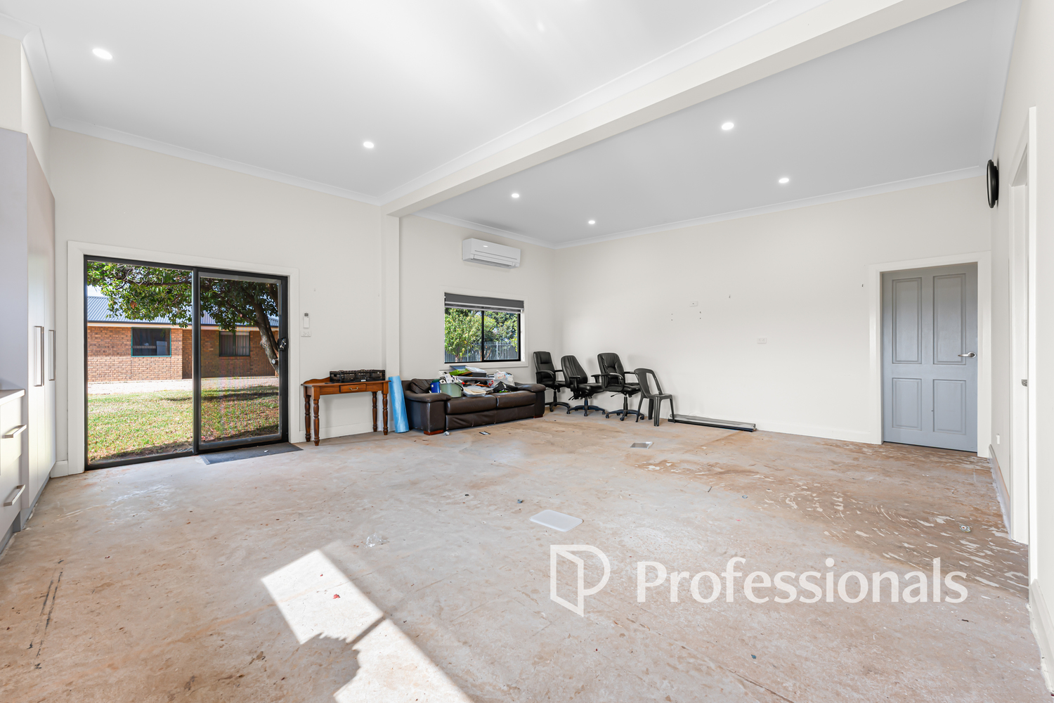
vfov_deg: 81.2
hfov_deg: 104.3
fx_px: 410
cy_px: 352
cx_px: 527
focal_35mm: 14
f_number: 8
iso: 100
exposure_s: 1/5
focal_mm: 14
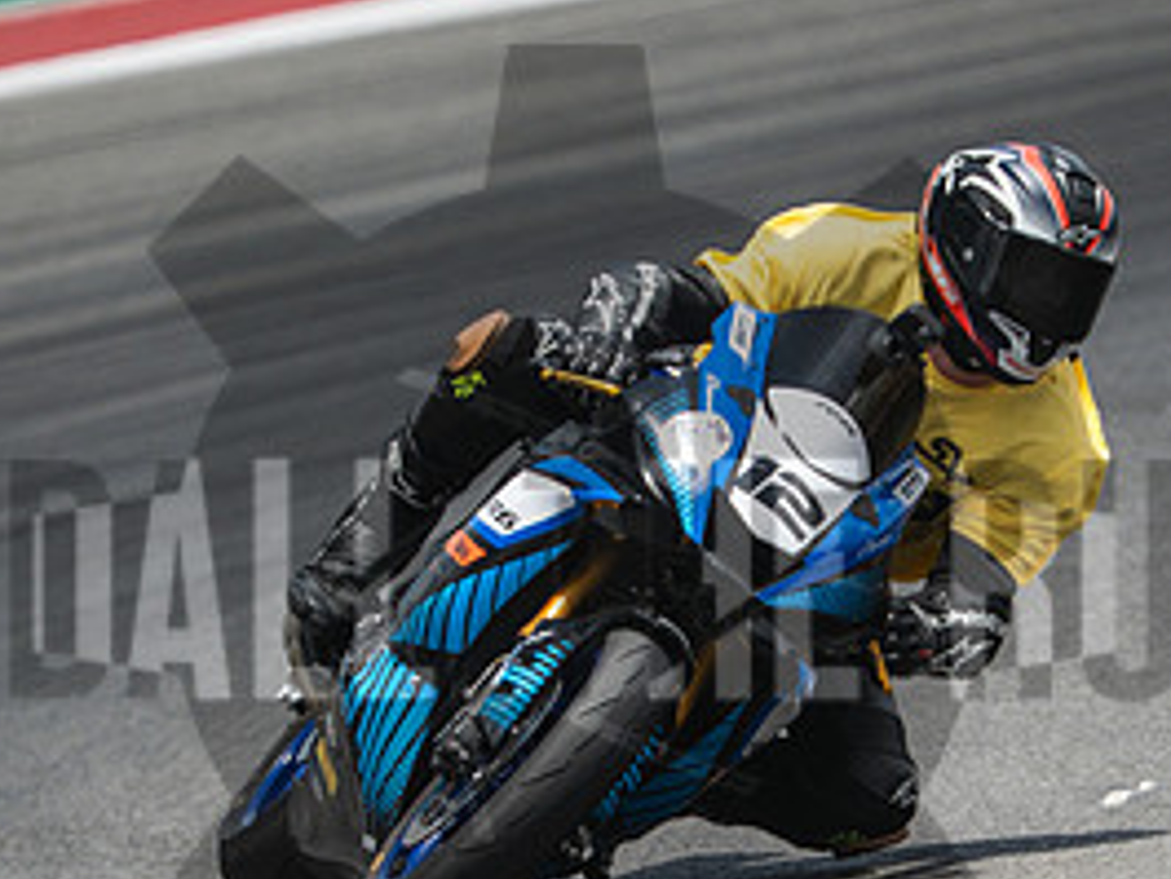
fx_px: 29918
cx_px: 574
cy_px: 585
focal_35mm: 884
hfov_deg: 2.2
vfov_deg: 1.7
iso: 500
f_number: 2.8
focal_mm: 280
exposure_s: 1/4000
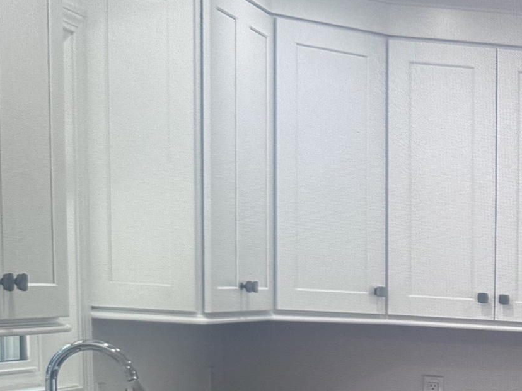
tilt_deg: -7.5
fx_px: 1342
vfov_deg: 16.4
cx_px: 905
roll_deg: -1.0
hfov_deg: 18.1
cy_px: 351
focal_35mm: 89
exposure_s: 1/121
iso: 80
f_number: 1.78
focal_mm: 6.76
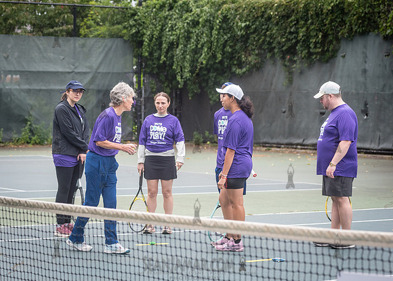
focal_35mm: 129
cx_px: 179
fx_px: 1438
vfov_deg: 11.1
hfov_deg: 15.6
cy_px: 138
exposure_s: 1/1000
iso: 1250
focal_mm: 112
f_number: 5
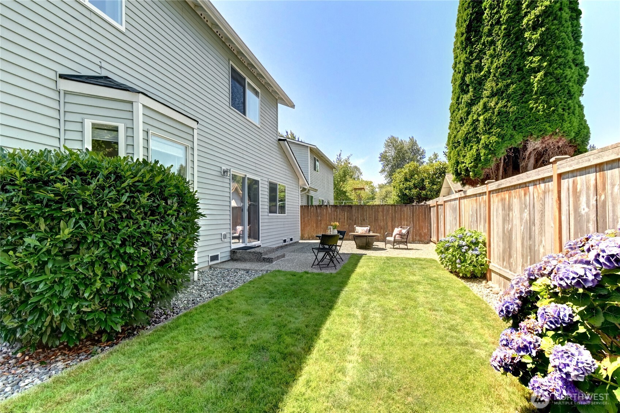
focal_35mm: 15
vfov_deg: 77.3
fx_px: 258
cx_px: 310
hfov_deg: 100.4
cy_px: 206
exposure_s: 1/250
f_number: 11
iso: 3200
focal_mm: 10
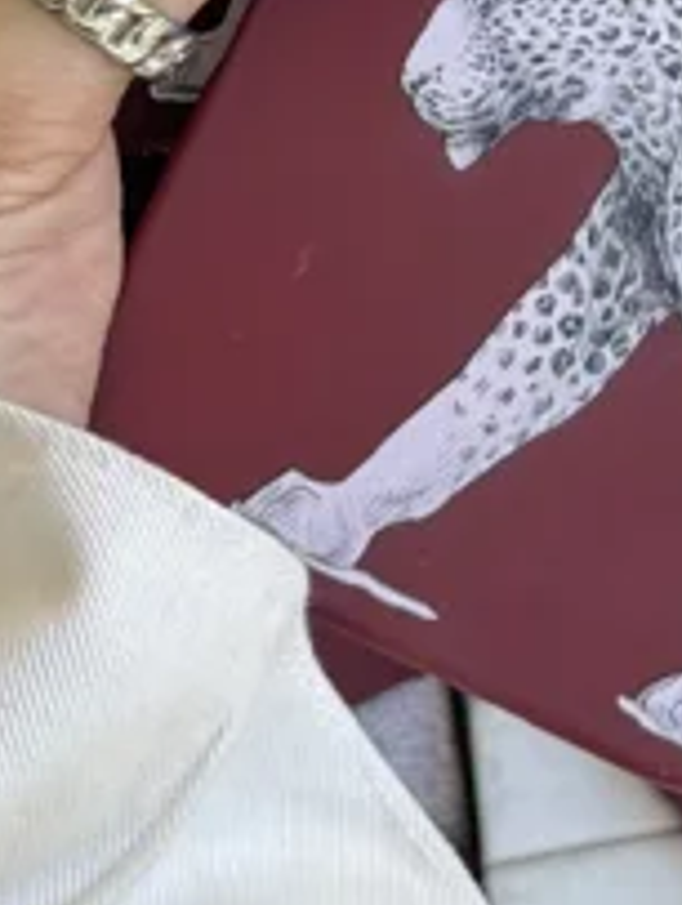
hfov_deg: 9.7
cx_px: 776
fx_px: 3954
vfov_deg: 12.5
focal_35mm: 151
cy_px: -379
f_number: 1.78
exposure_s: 1/202
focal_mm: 6.76
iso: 100
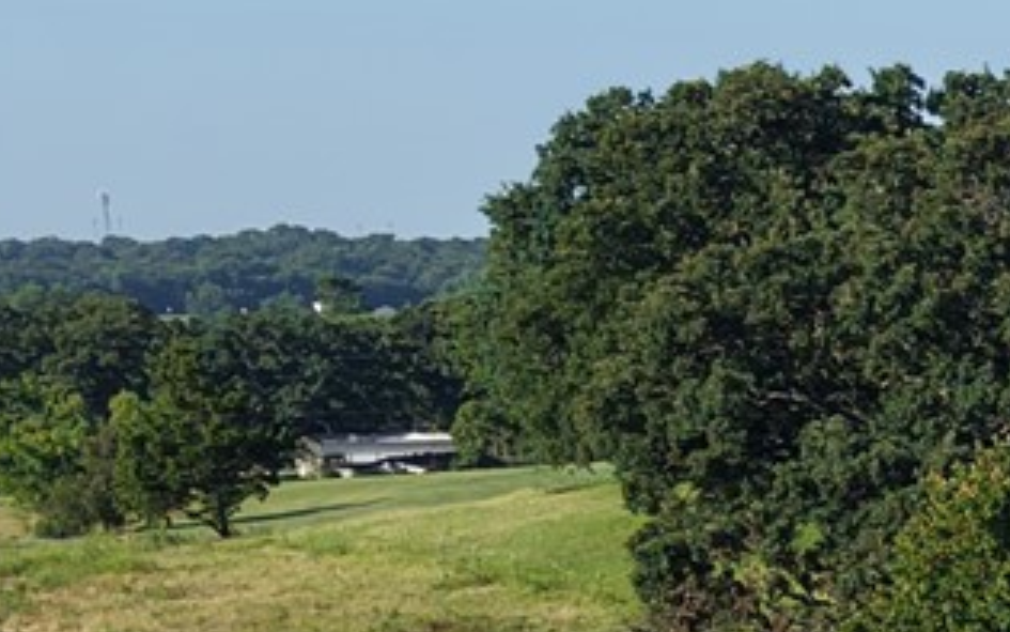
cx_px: 2578
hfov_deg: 11.0
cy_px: 1177
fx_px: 4267
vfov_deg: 8.1
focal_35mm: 155
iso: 130
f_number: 1.8
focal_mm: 8.67
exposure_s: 1/2500
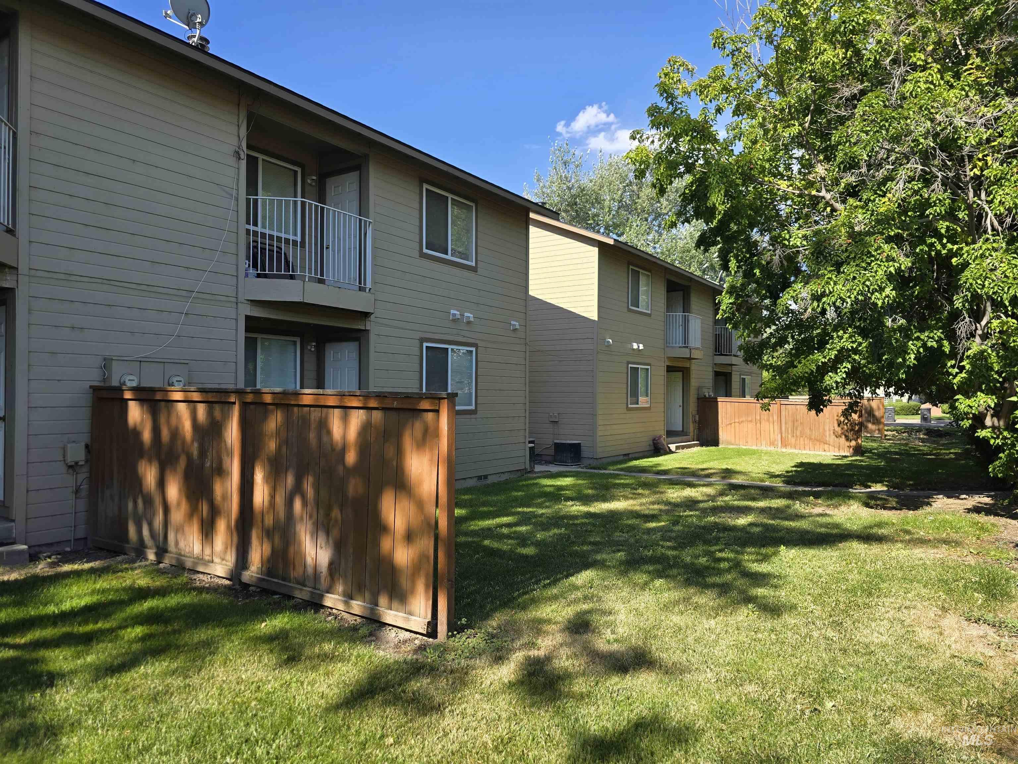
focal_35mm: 23
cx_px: 509
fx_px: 676
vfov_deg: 58.9
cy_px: 382
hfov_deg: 73.9
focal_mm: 6.3
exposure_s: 1/344
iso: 12
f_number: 1.7
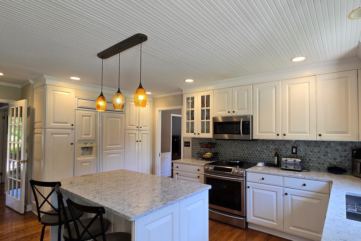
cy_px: 124
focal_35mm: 18
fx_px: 181
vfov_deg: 67.4
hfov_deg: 89.7
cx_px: 200
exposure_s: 1/60
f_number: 2.2
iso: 64
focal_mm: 2.2
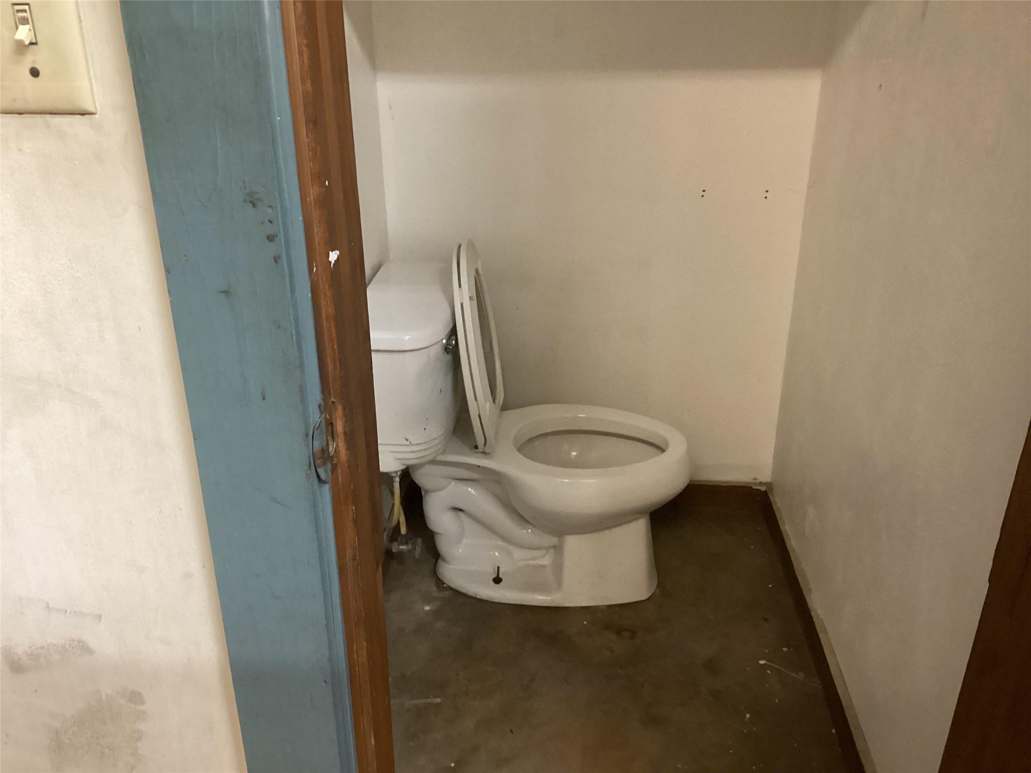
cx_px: 516
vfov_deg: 45.4
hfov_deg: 58.4
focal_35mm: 31
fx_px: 923
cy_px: 386
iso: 400
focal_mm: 3.3
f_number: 2.4
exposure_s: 1/30
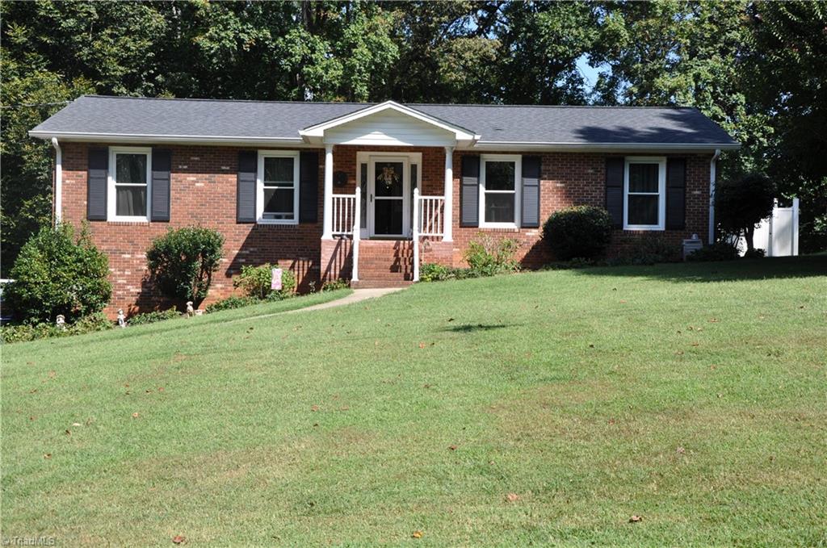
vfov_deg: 25.7
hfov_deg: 37.9
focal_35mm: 52
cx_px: 414
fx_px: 1204
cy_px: 274
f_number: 9
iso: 200
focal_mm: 35
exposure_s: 1/320
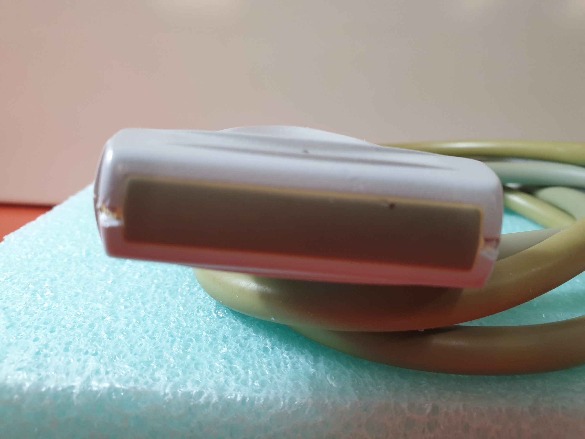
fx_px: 439
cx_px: 292
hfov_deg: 67.3
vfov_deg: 53.1
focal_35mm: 26
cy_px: 220
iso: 320
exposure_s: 1/50
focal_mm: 4.3
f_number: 2.4
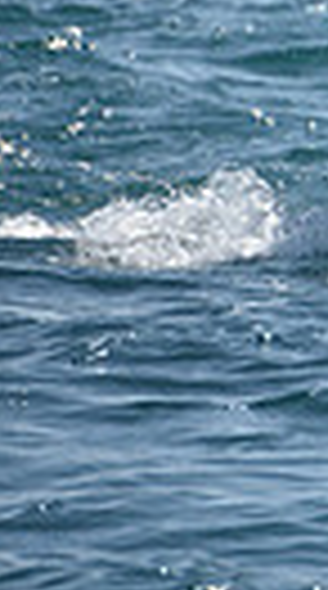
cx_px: 1258
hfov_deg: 1.4
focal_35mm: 884
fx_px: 13766
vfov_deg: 2.4
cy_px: -218
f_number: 7.1
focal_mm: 190
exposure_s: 1/1600
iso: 250
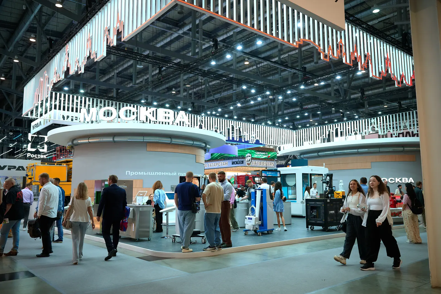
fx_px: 368
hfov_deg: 61.9
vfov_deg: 43.6
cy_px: 147
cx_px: 220
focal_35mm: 30
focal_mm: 30
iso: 250
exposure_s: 1/160
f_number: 4
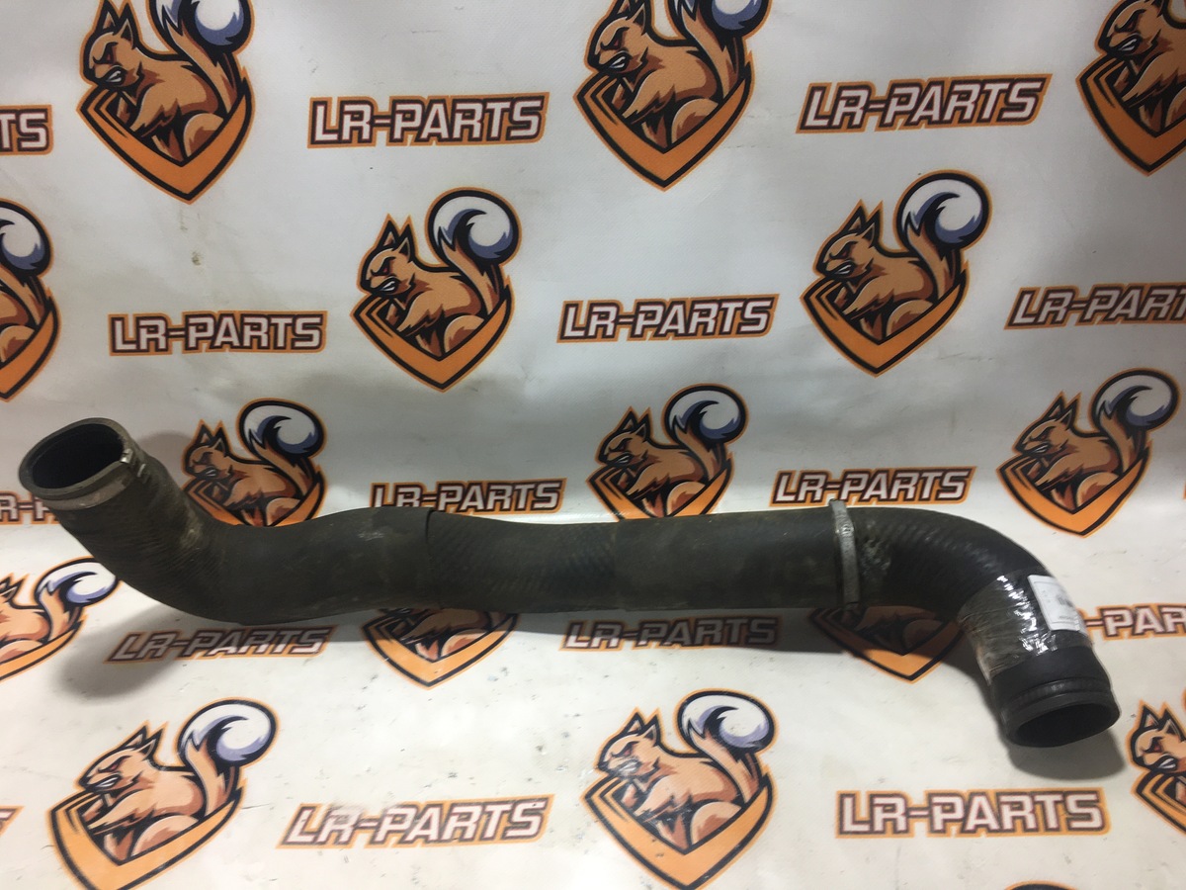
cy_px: 445
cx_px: 593
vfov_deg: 48.2
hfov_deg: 61.7
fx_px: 994
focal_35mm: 29
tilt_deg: -32.8
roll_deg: +2.8
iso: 25
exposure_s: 1/50
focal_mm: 4.15
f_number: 2.2
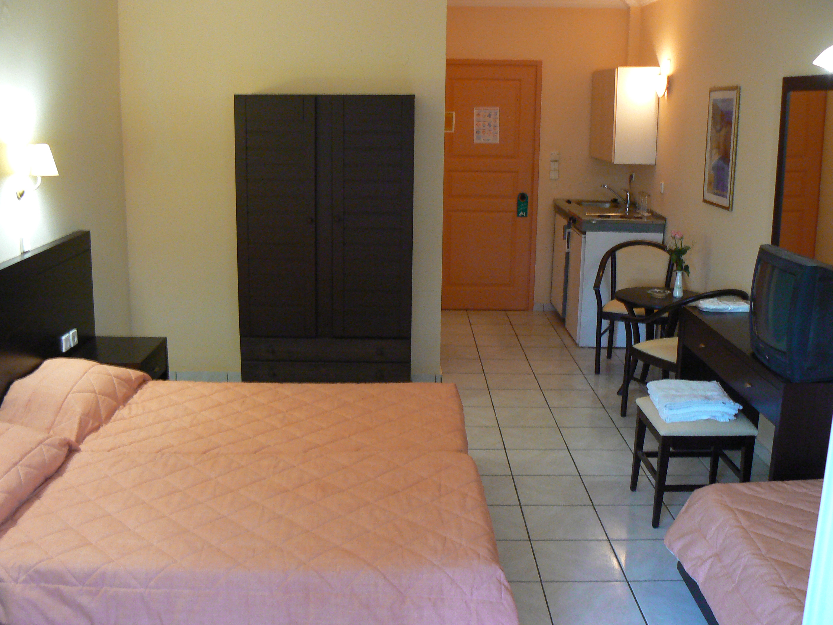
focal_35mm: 36
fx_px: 866
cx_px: 416
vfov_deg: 39.7
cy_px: 312
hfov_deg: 51.4
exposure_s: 1/5
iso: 200
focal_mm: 6
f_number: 2.8
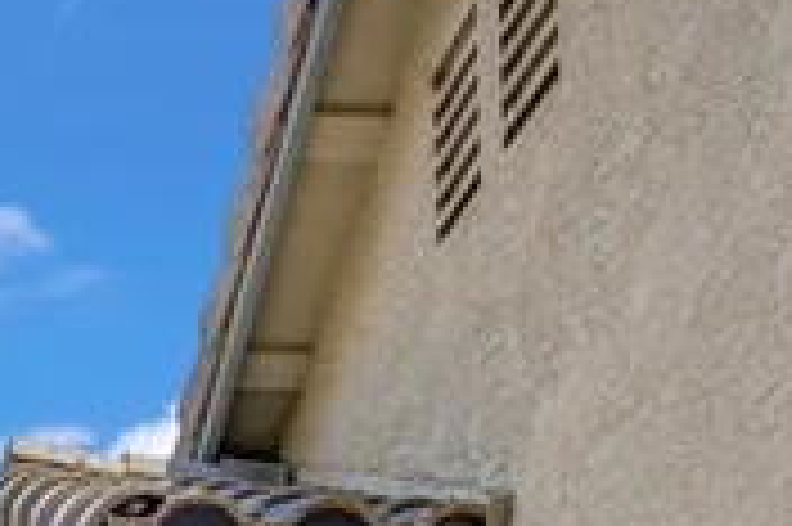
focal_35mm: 99
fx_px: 2176
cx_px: -234
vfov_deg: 11.2
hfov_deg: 19.1
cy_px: 1324
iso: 400
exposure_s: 1/800
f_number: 8
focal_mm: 17
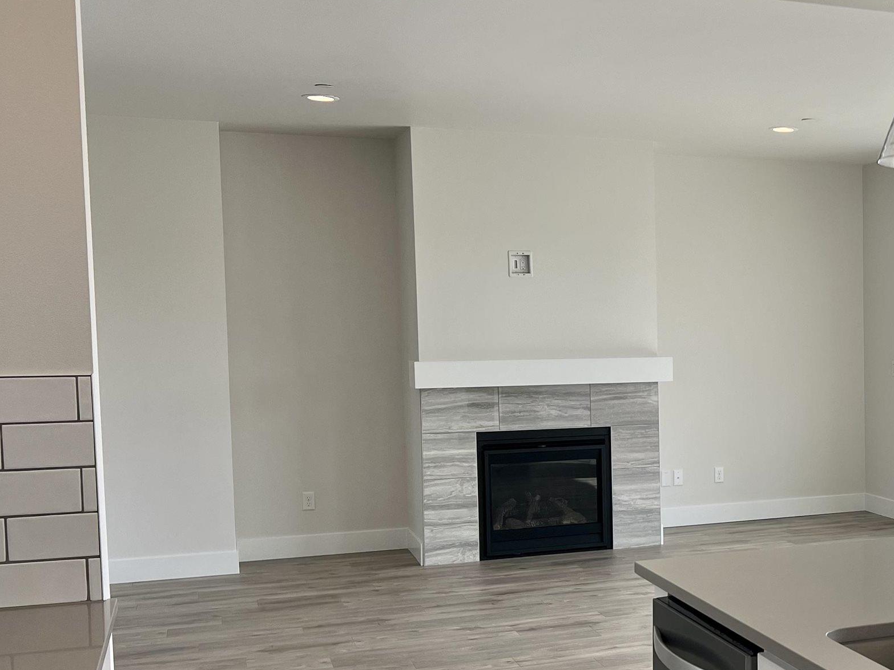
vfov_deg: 28.5
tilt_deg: -4.8
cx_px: 840
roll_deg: +0.7
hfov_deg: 34.9
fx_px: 1317
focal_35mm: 51
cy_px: 423
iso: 50
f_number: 1.5
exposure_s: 1/561
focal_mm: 5.7
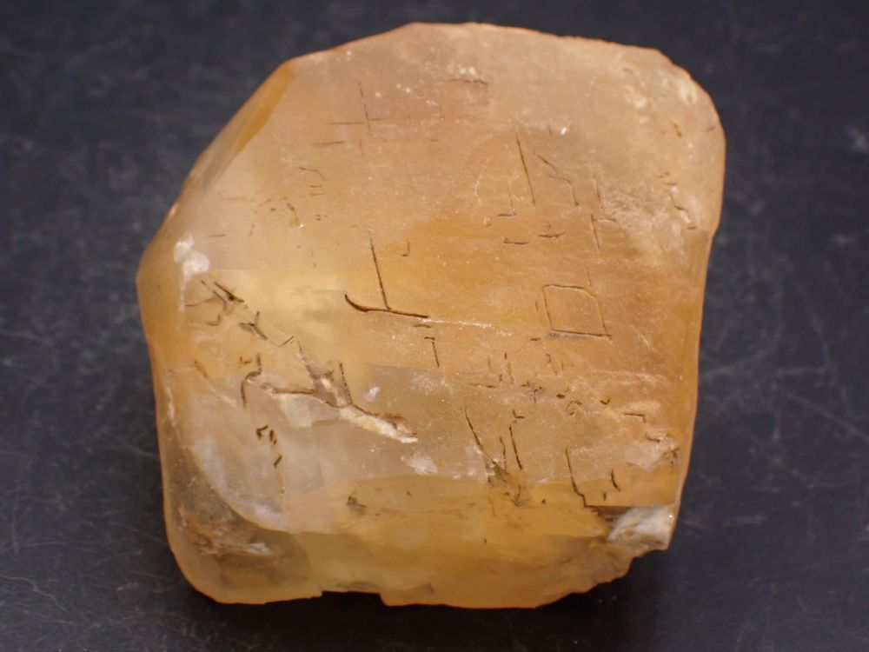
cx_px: 434
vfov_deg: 14.8
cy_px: 326
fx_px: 2510
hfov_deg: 19.6
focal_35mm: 100
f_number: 4.9
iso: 320
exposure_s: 1/400
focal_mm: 18
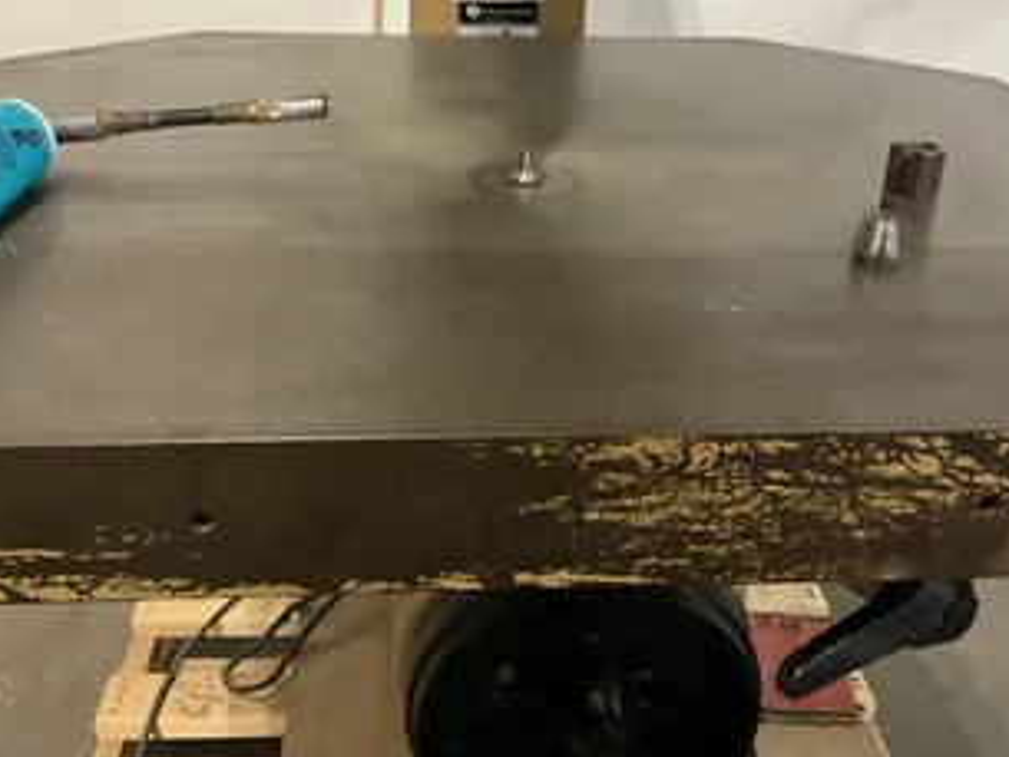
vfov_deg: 37.5
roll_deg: -2.0
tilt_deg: -24.7
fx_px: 1108
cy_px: 278
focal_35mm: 38
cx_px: 493
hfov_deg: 49.0
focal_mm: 3
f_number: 1.8
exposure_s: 1/35
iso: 320
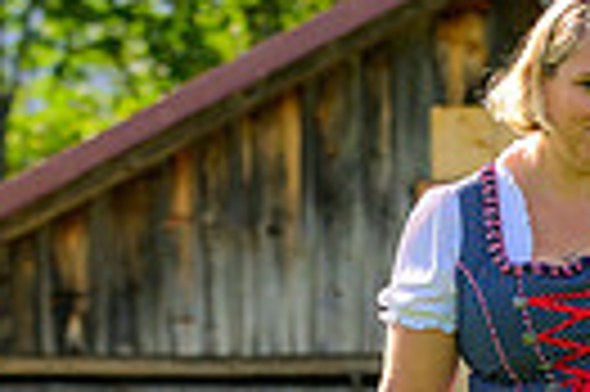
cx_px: 816
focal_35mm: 479
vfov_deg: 2.9
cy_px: 525
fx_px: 7840
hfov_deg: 4.3
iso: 320
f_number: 4
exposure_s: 1/3200
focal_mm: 95
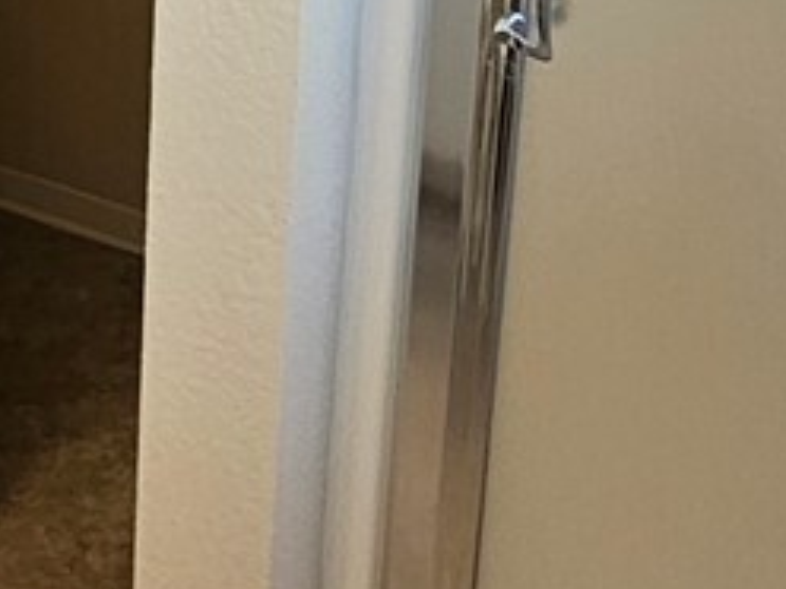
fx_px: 1907
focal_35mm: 84
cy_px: -307
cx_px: -108
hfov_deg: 21.9
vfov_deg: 16.0
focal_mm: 2.2
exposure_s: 1/60
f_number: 2.2
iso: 125
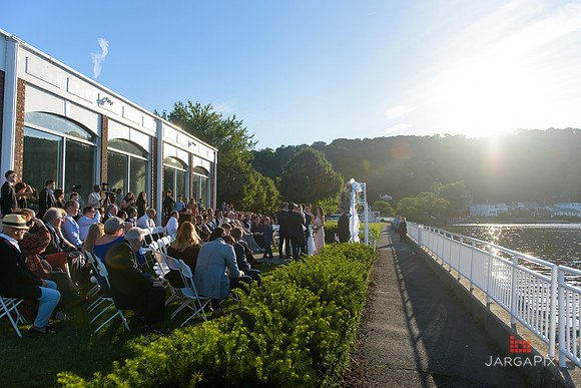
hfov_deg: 73.7
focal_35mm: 24
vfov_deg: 53.2
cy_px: 194
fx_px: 387
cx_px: 290
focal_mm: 24
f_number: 3.2
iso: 200
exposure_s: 1/1600
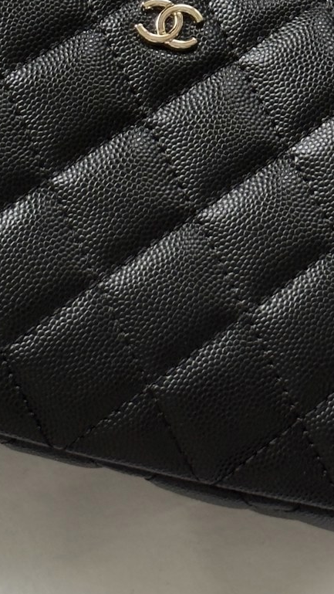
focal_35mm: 136
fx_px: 2140
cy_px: -8
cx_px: 423
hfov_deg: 8.8
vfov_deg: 15.5
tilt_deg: -81.4
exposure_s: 1/60
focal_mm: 6.76
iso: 200
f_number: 1.78
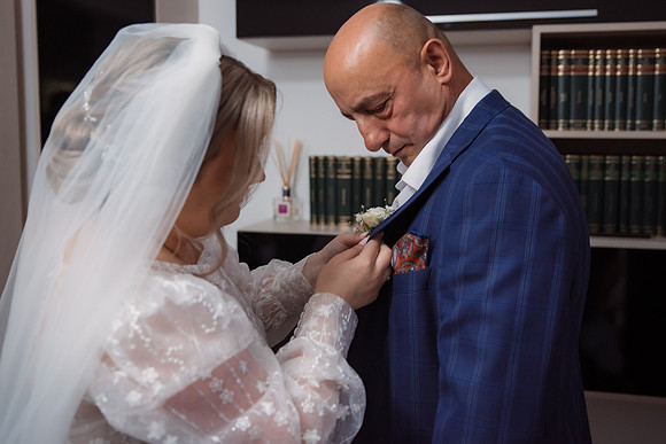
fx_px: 746
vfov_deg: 33.1
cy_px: 202
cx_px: 346
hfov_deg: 48.1
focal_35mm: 40
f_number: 2.8
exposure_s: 1/200
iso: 1600
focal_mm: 35
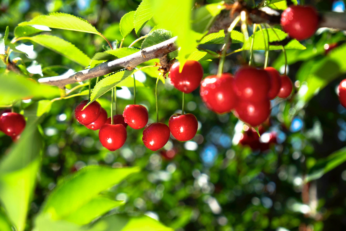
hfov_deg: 24.5
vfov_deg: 16.5
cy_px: 116
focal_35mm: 83
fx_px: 798
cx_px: 173
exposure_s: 1/480
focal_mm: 55
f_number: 5.6
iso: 250
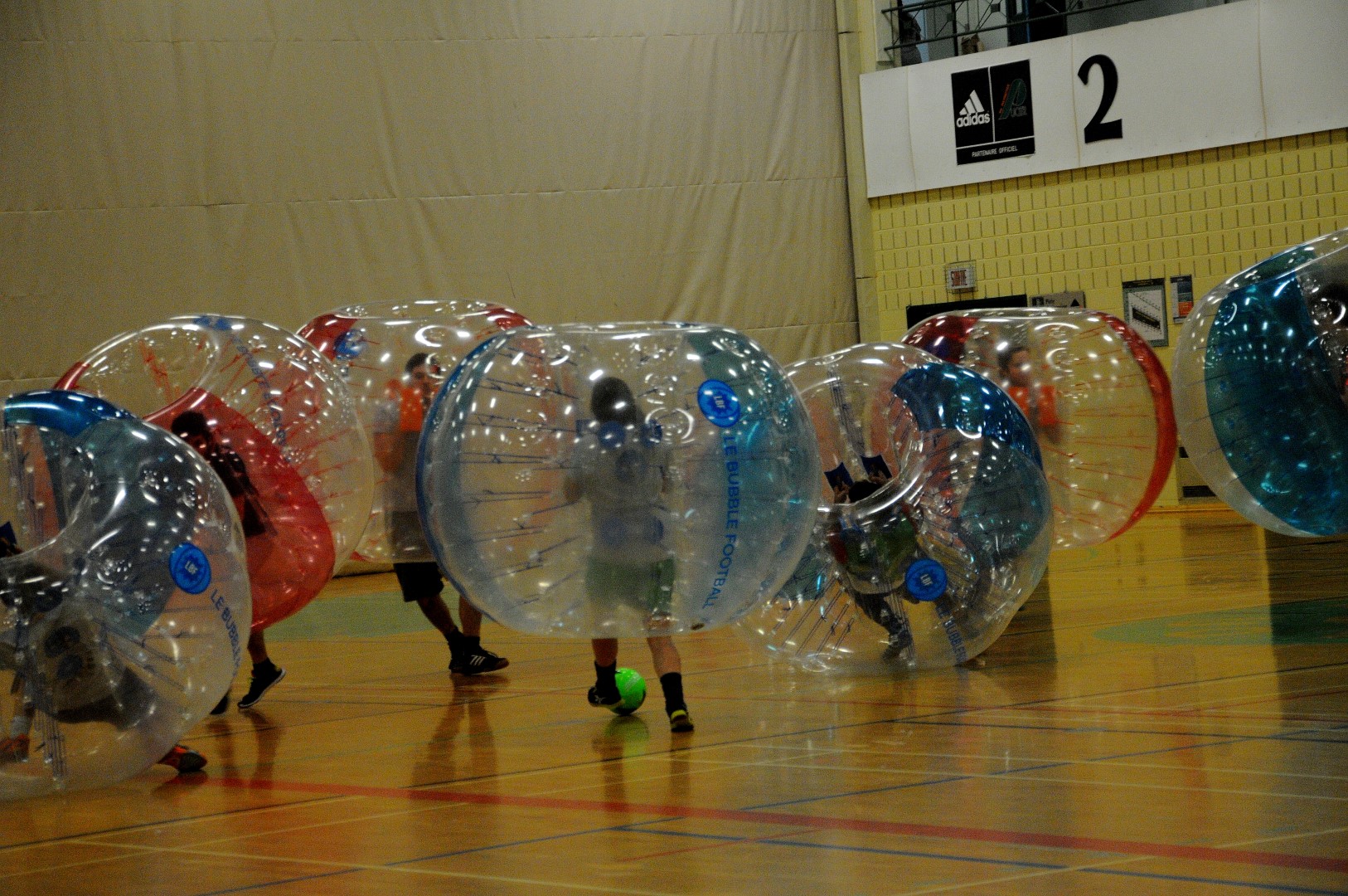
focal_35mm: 105
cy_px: 448
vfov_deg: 13.0
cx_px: 674
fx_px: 3927
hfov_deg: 19.5
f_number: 6.3
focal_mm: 70
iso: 2000
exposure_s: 1/160
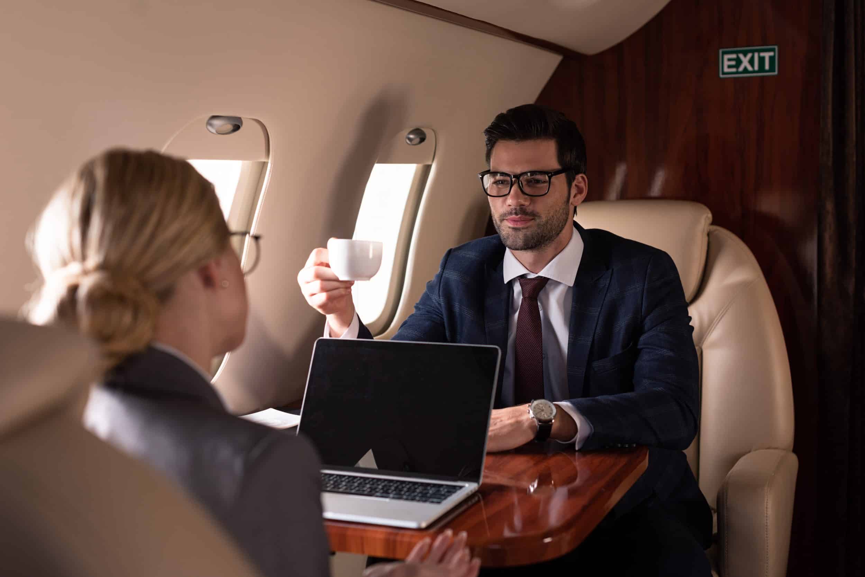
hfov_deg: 39.6
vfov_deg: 27.0
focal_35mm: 50
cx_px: 432
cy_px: 288
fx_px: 1202
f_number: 3.5
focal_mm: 50
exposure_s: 1/200
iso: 160
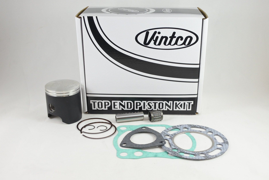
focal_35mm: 39
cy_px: 90
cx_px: 134
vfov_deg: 34.2
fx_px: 291
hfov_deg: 49.6
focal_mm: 14.7
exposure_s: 1/125
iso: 500
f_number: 4.2
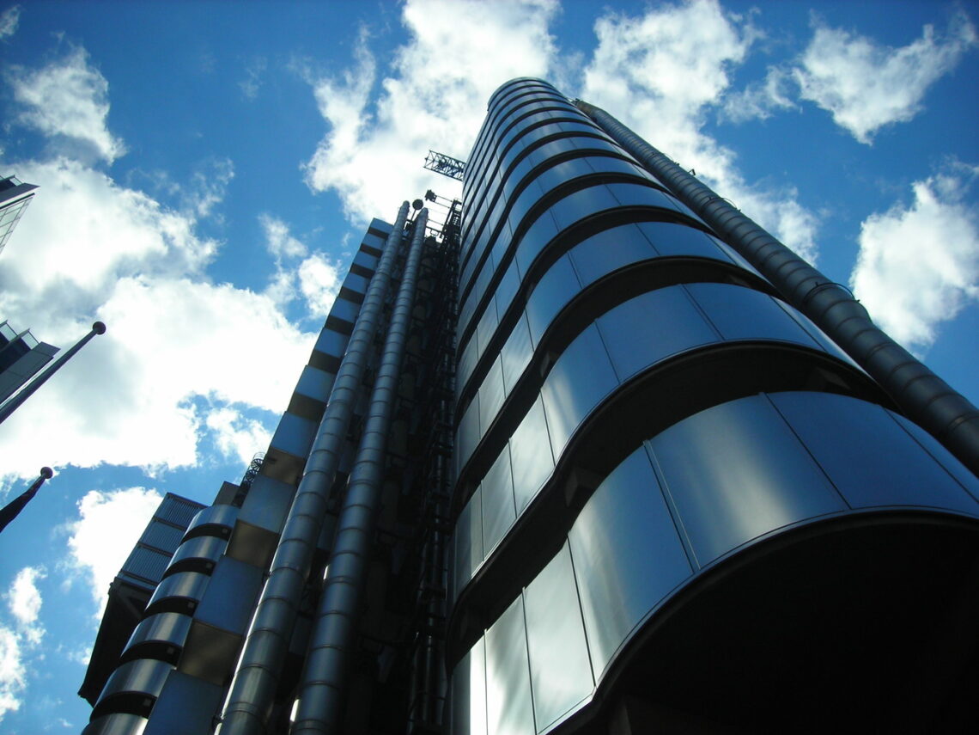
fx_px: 1075
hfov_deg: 49.0
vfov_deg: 37.7
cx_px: 490
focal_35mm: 38
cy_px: 368
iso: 50
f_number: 6.4
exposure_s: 1/270
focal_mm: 6.3
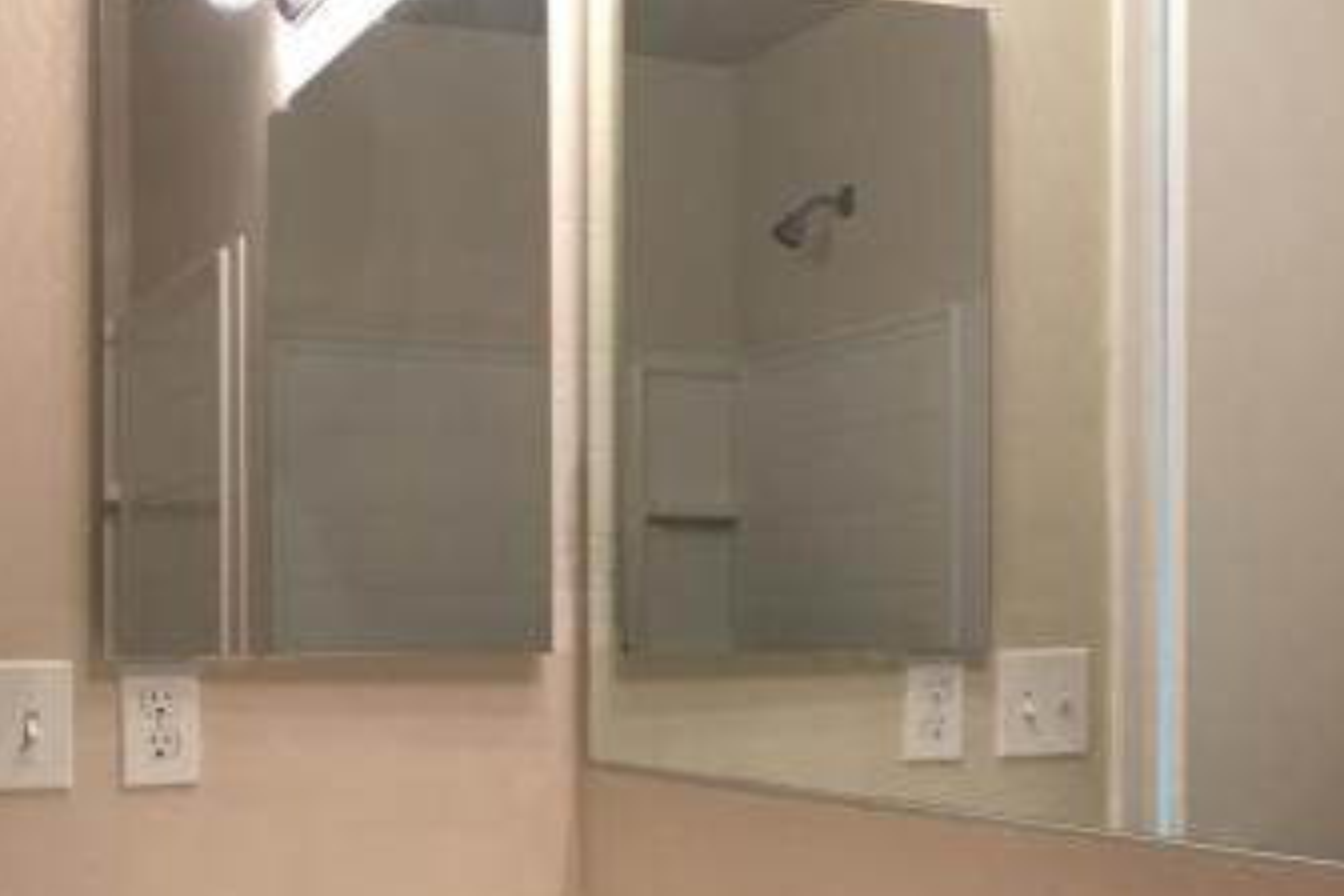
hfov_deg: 29.1
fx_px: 2576
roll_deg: +0.3
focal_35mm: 69
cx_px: 876
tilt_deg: +0.7
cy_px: 564
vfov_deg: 19.7
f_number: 2.2
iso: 64
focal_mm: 4.15
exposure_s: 1/30
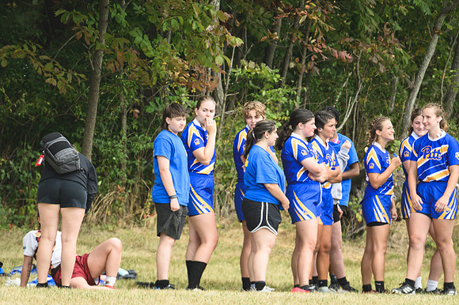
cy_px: 152
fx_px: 11468
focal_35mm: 900
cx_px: 230
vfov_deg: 1.5
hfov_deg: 2.3
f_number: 6.3
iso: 640
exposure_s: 1/1000
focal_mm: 600
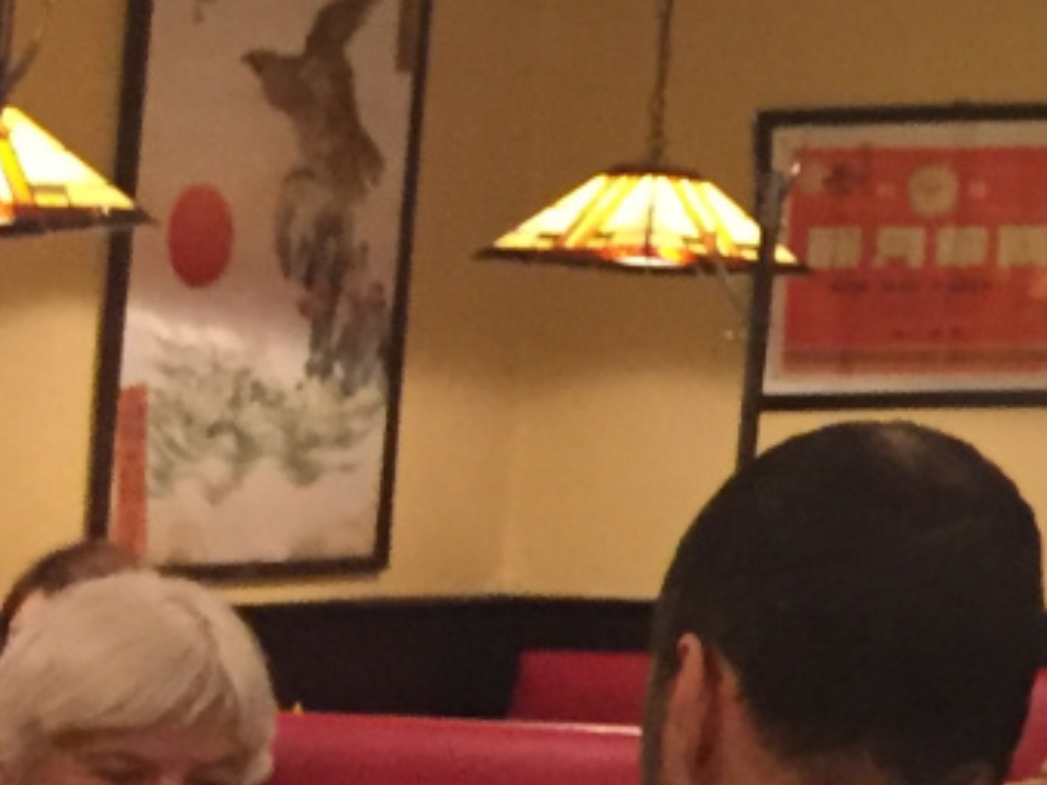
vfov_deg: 10.7
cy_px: 19
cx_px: 2458
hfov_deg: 11.9
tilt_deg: +6.2
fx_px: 4142
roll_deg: -1.4
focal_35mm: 137
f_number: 2.2
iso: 200
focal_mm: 4.15
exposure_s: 1/30
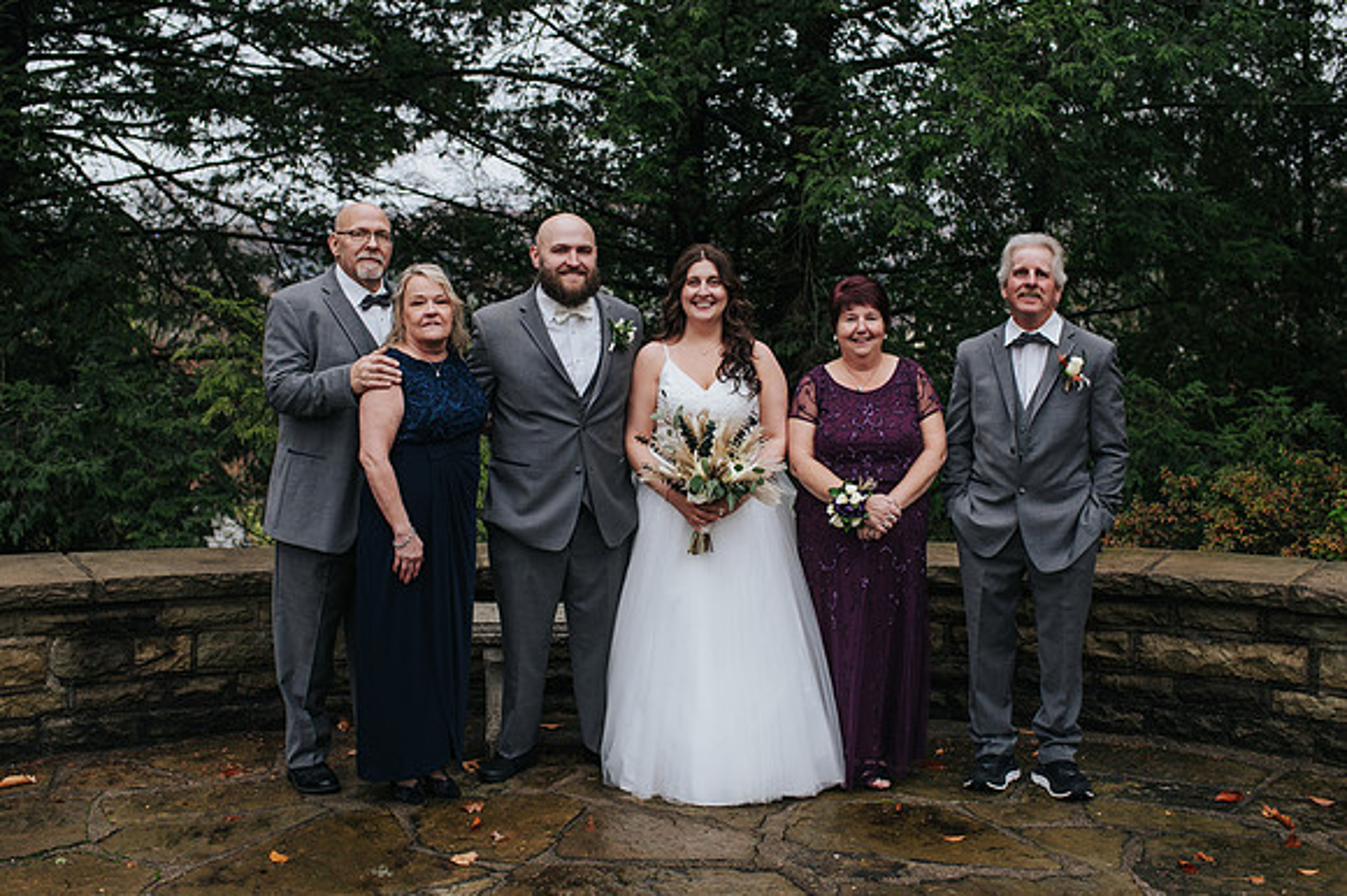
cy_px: 428
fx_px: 1478
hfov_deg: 49.0
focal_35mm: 40
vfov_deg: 33.7
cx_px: 669
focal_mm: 35
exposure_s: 1/400
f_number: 3.2
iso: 800
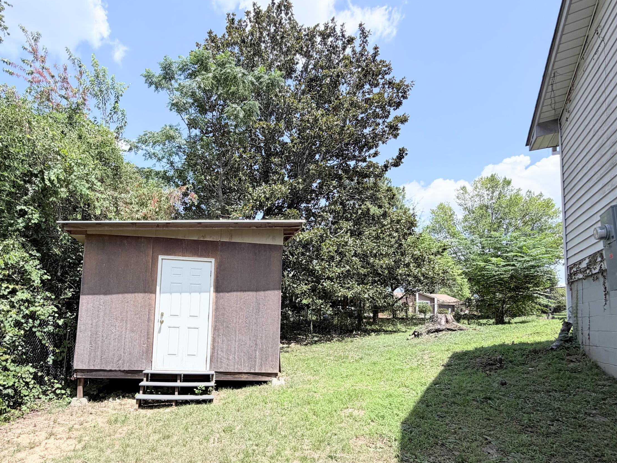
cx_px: 246
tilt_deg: +5.4
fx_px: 339
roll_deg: -3.0
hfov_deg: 83.6
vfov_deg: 67.7
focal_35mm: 19
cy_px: 288
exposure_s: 1/770
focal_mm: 2.22
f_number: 2.2
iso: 40
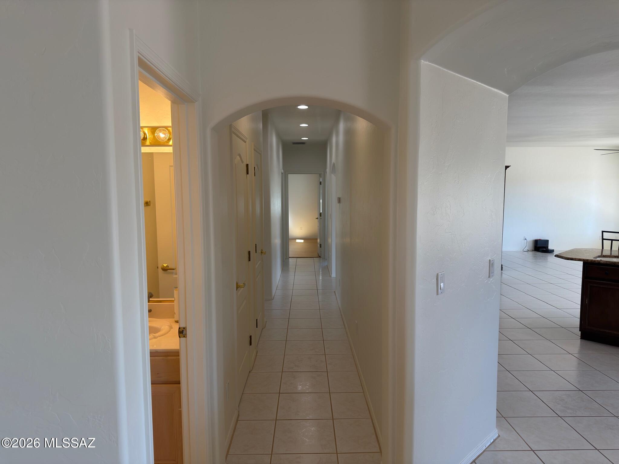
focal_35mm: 24
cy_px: 232
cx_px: 310
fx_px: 429
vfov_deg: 56.8
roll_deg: +0.3
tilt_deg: -5.3
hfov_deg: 71.6
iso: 64
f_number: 1.78
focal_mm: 6.76
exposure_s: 1/182
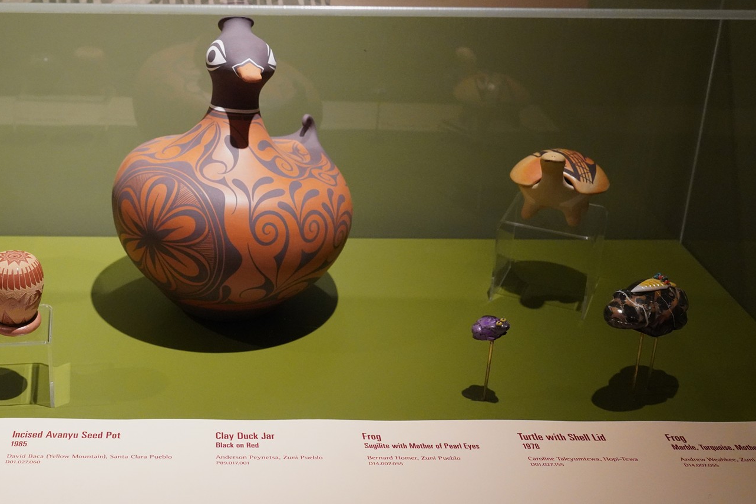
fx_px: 1113
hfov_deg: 36.9
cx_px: 218
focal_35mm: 53
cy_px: 181
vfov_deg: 25.4
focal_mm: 34
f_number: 5.6
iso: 6400
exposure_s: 1/100
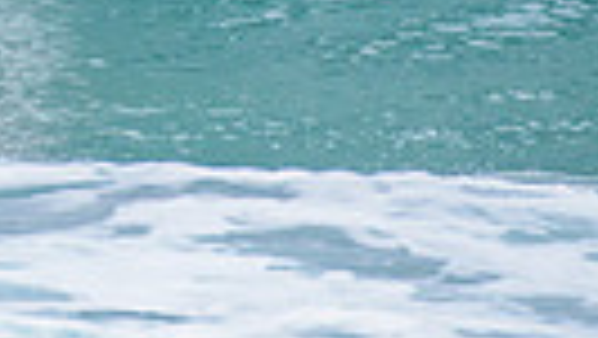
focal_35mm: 2283
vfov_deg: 0.5
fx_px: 36222
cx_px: -67
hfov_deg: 0.9
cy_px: -228
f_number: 5.6
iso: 320
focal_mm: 500
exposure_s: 1/2000
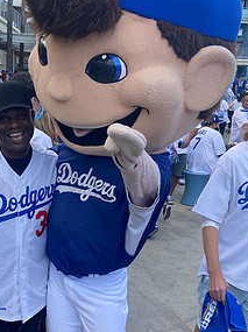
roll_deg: -1.0
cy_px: 214
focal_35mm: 53
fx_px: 507
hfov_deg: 27.1
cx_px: 62
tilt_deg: -13.3
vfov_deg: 35.9
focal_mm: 4.25
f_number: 1.8
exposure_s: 1/279
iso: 32
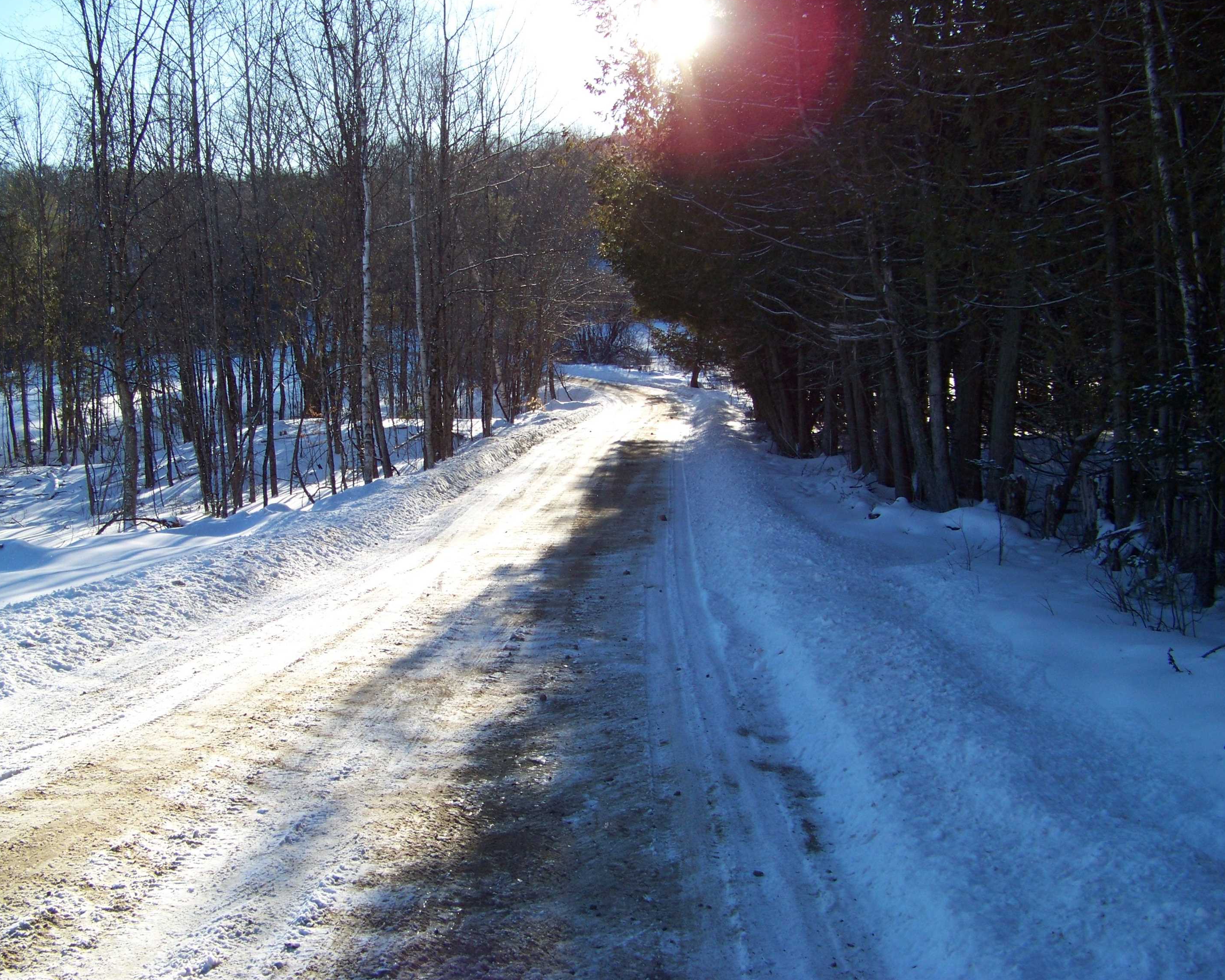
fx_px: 1378
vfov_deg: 39.2
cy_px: 484
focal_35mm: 38
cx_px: 582
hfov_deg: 47.9
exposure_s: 1/640
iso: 71
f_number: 2.8
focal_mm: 5.85
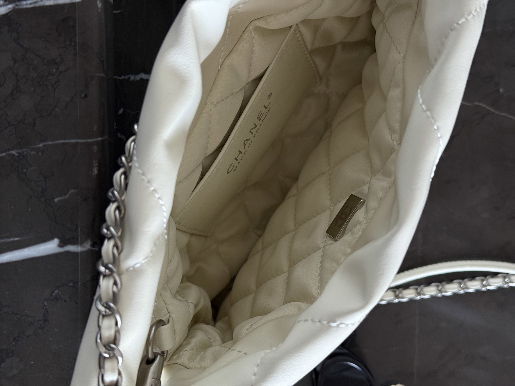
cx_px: 258
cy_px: 193
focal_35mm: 48
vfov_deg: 30.3
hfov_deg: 39.7
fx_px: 714
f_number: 1.78
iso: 125
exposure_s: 1/60
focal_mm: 6.76
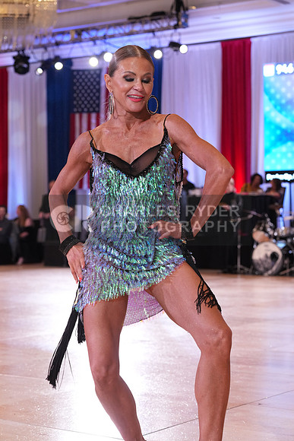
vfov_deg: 26.3
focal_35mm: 77
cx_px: 147
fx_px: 943
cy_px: 220
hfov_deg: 17.7
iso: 2500
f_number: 5
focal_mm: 77
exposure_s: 1/200
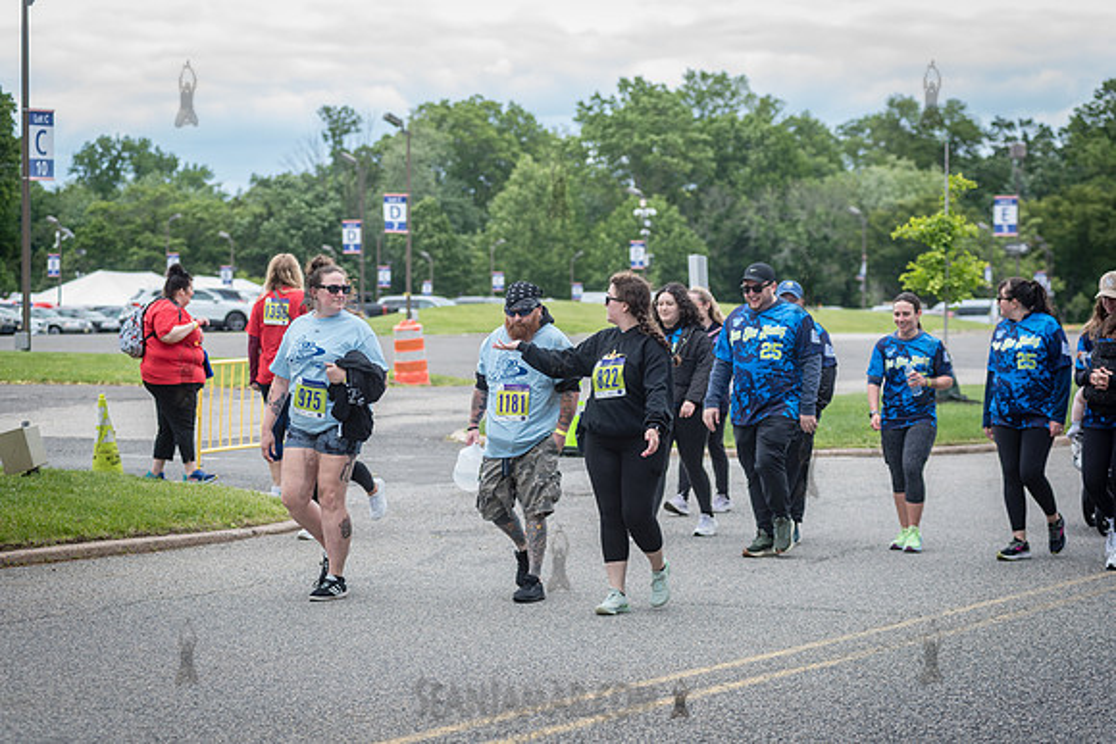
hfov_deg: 20.4
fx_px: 3103
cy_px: 372
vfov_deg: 13.7
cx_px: 558
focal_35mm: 100
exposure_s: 1/800
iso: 400
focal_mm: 100
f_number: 4
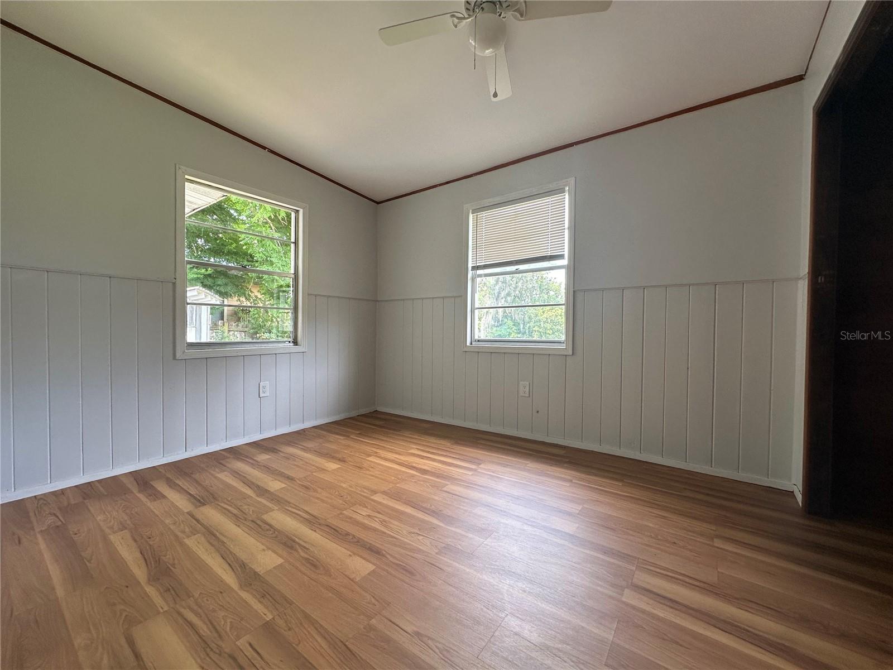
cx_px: 446
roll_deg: -0.5
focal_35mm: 14
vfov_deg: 85.7
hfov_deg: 102.1
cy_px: 335
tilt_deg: -0.3
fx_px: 361
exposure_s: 1/99
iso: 80
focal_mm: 2.22
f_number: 2.2
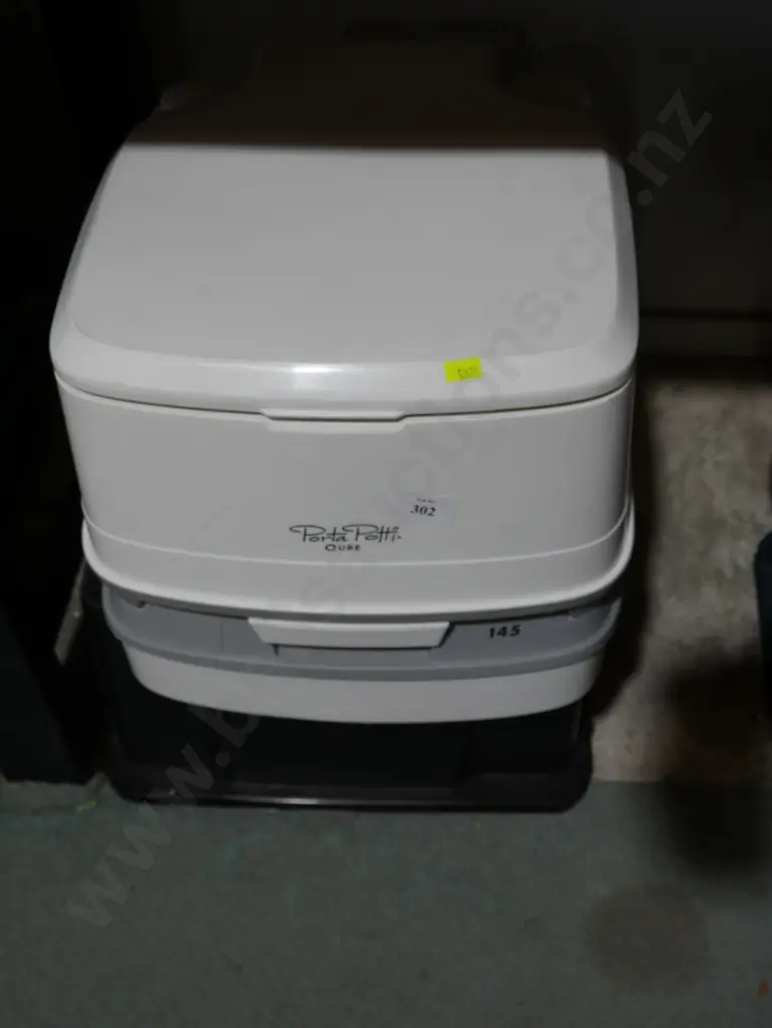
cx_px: 386
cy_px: 514
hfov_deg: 36.0
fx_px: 1188
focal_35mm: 40
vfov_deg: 46.8
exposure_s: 1/60
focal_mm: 20
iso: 200
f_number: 4.5
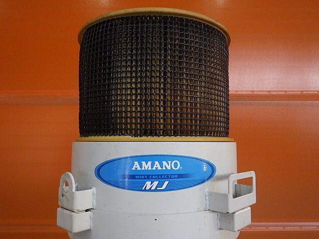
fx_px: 258
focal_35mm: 28
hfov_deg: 63.4
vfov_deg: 49.7
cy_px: 120
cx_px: 160
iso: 400
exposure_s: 1/45
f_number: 3.5
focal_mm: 5
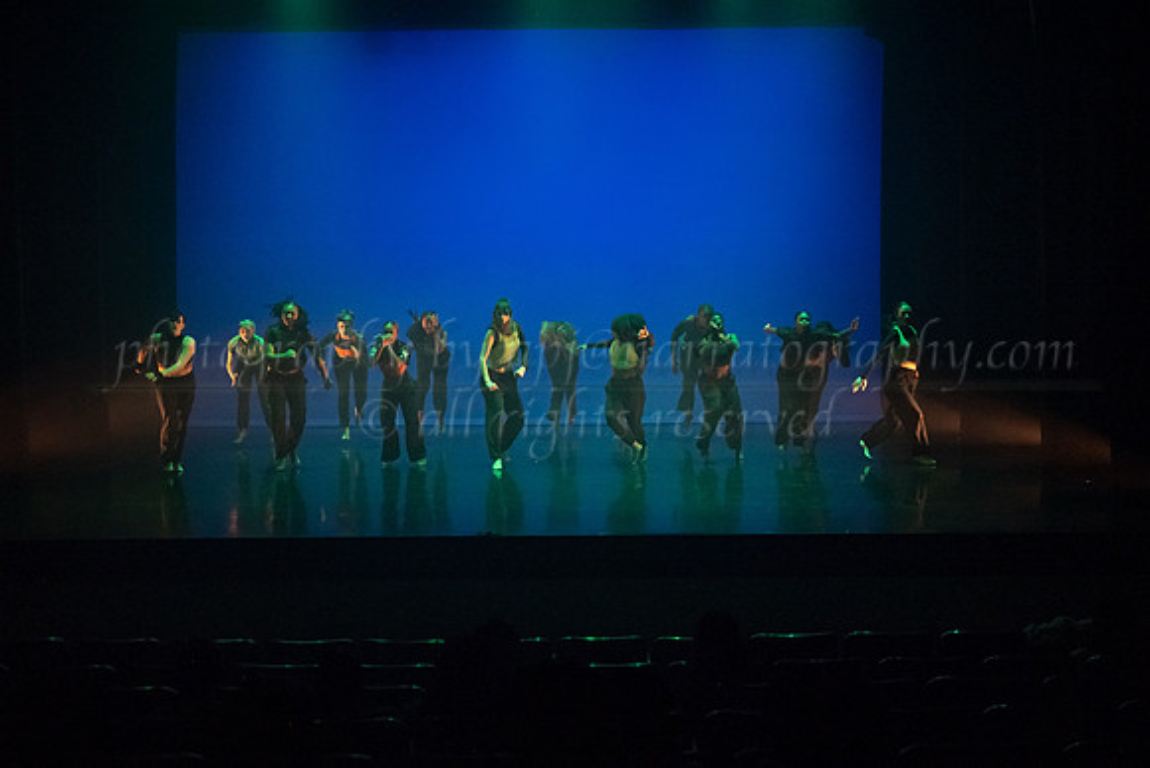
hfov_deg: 41.1
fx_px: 1534
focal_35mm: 48
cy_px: 384
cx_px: 575
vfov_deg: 28.1
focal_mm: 48
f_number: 2.8
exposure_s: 1/400
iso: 4000
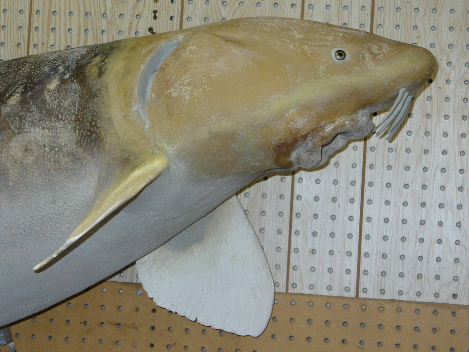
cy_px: 176
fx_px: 1328
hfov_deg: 20.0
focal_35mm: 98
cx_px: 234
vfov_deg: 15.1
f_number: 3.5
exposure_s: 1/60
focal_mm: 16.1
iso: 100
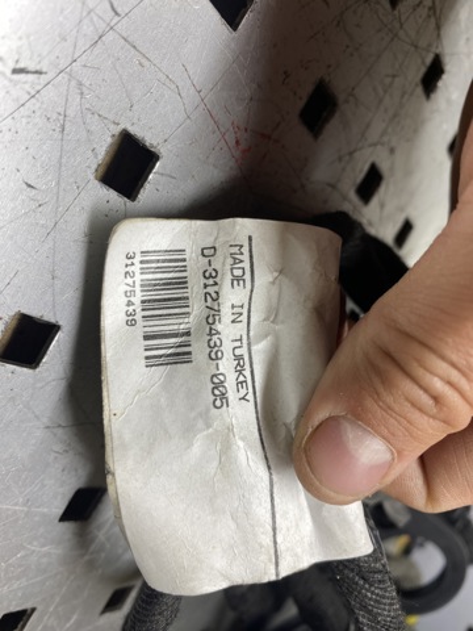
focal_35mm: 25
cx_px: 236
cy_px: 316
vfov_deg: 69.4
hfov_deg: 54.9
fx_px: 455
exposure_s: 1/111
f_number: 1.8
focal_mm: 4.25
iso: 32
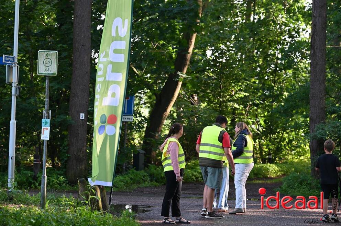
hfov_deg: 13.3
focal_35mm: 155
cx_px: 170
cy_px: 113
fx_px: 1466
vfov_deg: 8.8
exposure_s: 1/250
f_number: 4.8
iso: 1600
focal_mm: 155
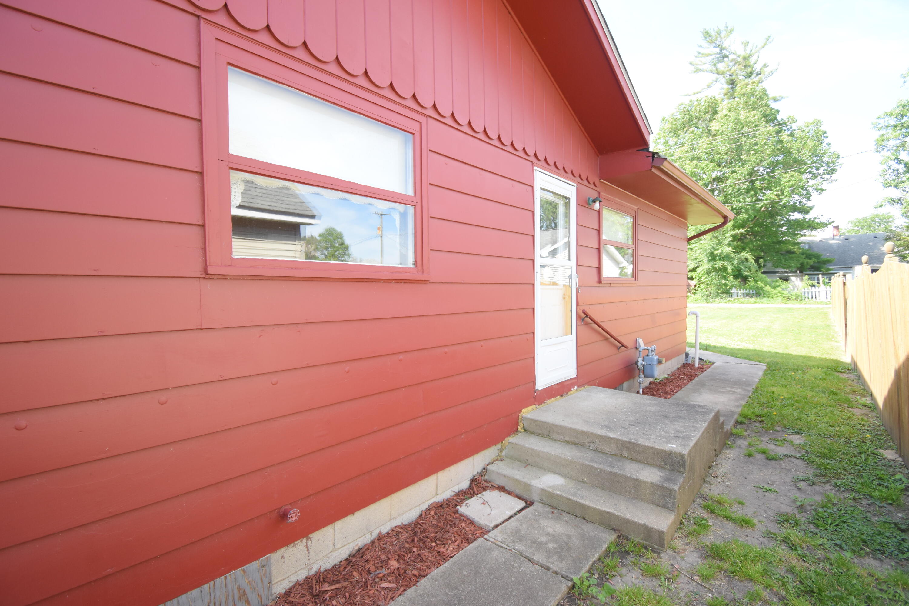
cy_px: 303
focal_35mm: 15
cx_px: 454
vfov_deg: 77.3
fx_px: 379
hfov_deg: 100.4
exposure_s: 1/250
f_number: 4.5
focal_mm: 10
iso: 450
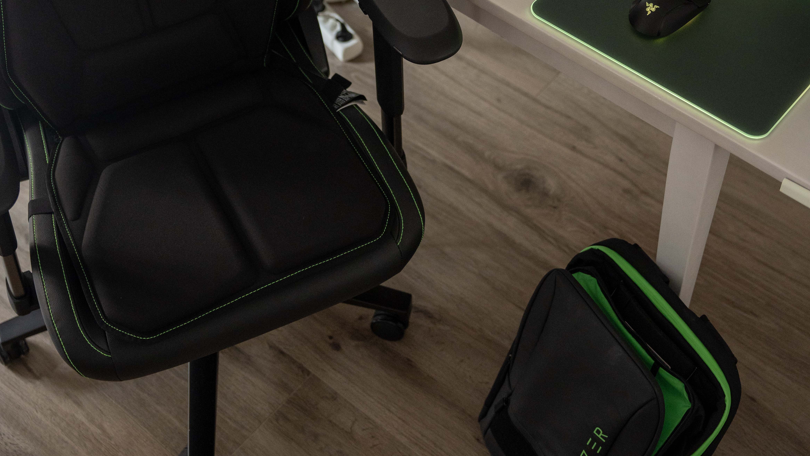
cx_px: 404
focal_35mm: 61
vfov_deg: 19.0
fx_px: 1319
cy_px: -20
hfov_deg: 34.1
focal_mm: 38.9
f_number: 2.8
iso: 1250
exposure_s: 1/100
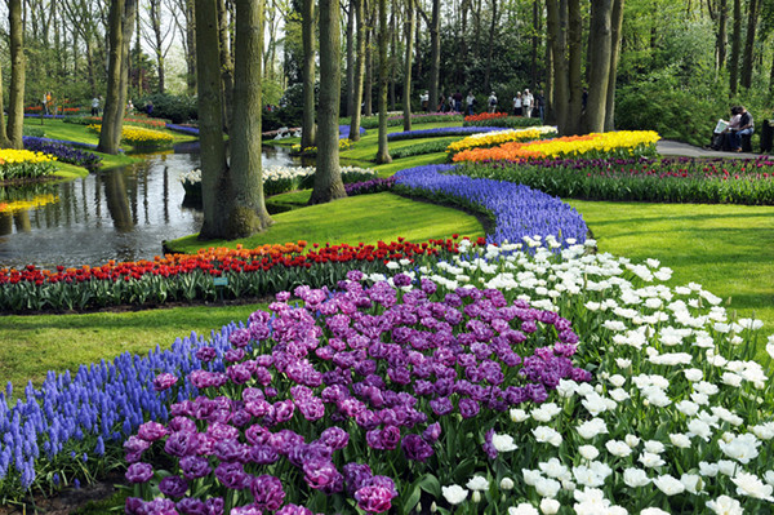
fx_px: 967
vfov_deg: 29.8
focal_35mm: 45
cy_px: 258
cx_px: 387
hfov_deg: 43.6
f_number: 6.3
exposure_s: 1/160
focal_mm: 30
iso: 200
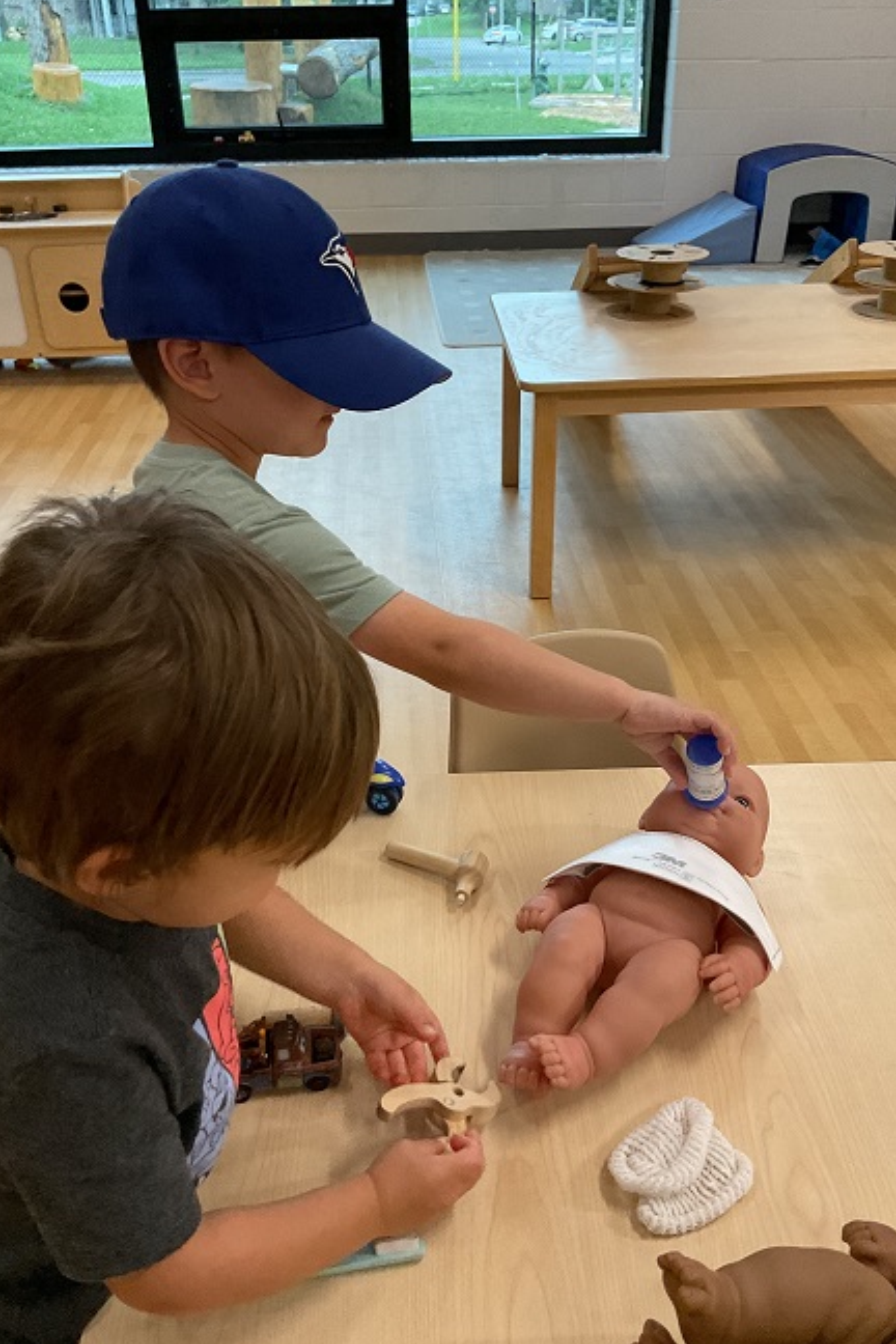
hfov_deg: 42.3
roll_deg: +1.4
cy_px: 684
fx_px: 1157
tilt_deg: -32.9
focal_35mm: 31
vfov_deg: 60.3
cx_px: 460
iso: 250
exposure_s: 1/60
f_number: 1.8
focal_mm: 3
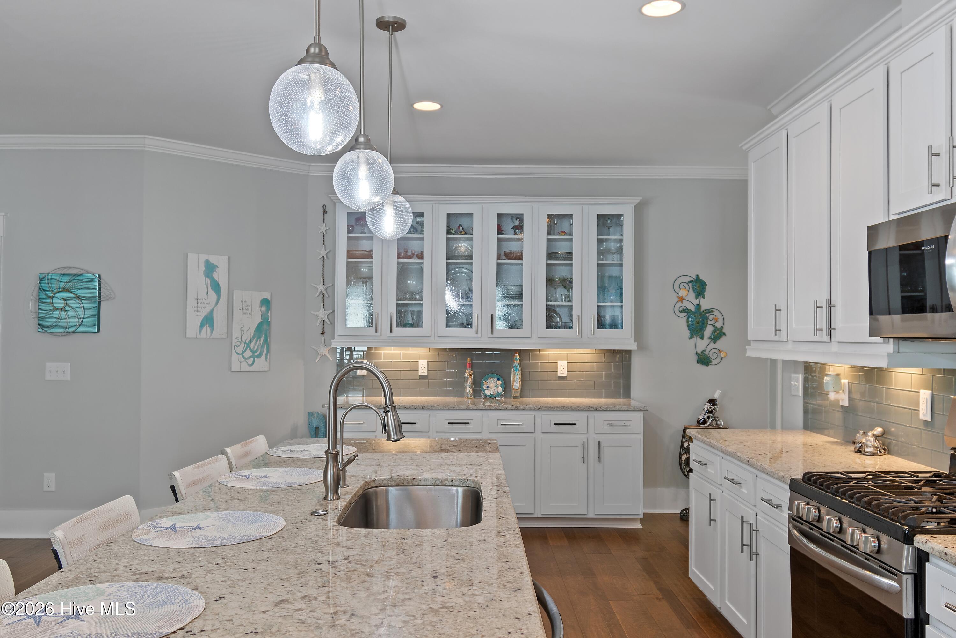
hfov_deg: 61.9
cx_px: 478
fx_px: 797
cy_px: 319
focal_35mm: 30
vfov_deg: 43.6
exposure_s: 1/3
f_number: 5.6
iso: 100
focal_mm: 20
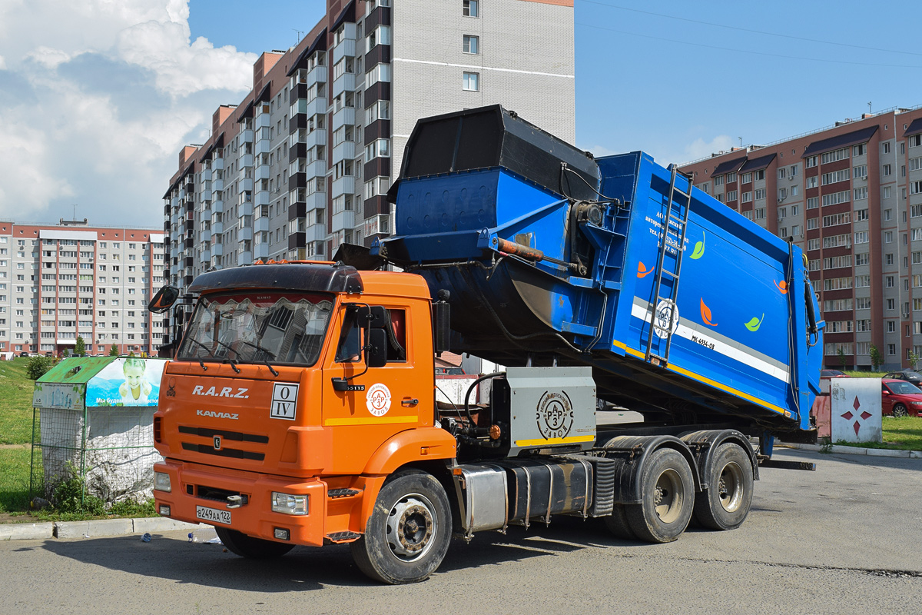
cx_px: 461
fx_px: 922
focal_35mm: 36
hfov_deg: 53.1
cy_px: 308
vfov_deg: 36.9
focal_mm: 24
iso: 200
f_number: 6.3
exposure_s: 1/800
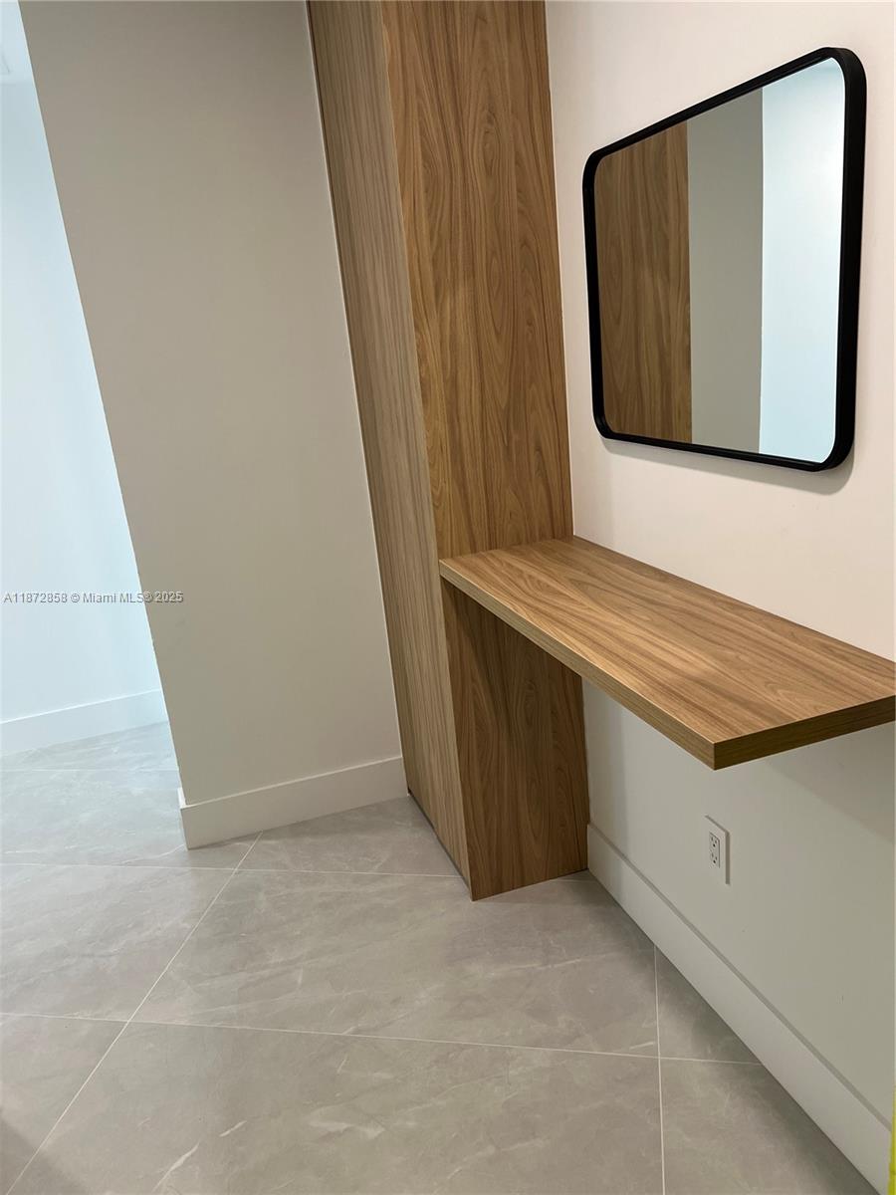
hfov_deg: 53.1
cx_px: 448
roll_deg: +7.1
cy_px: 598
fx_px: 897
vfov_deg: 67.3
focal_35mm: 26
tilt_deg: -16.4
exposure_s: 1/120
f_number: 1.5
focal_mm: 5.7
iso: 125
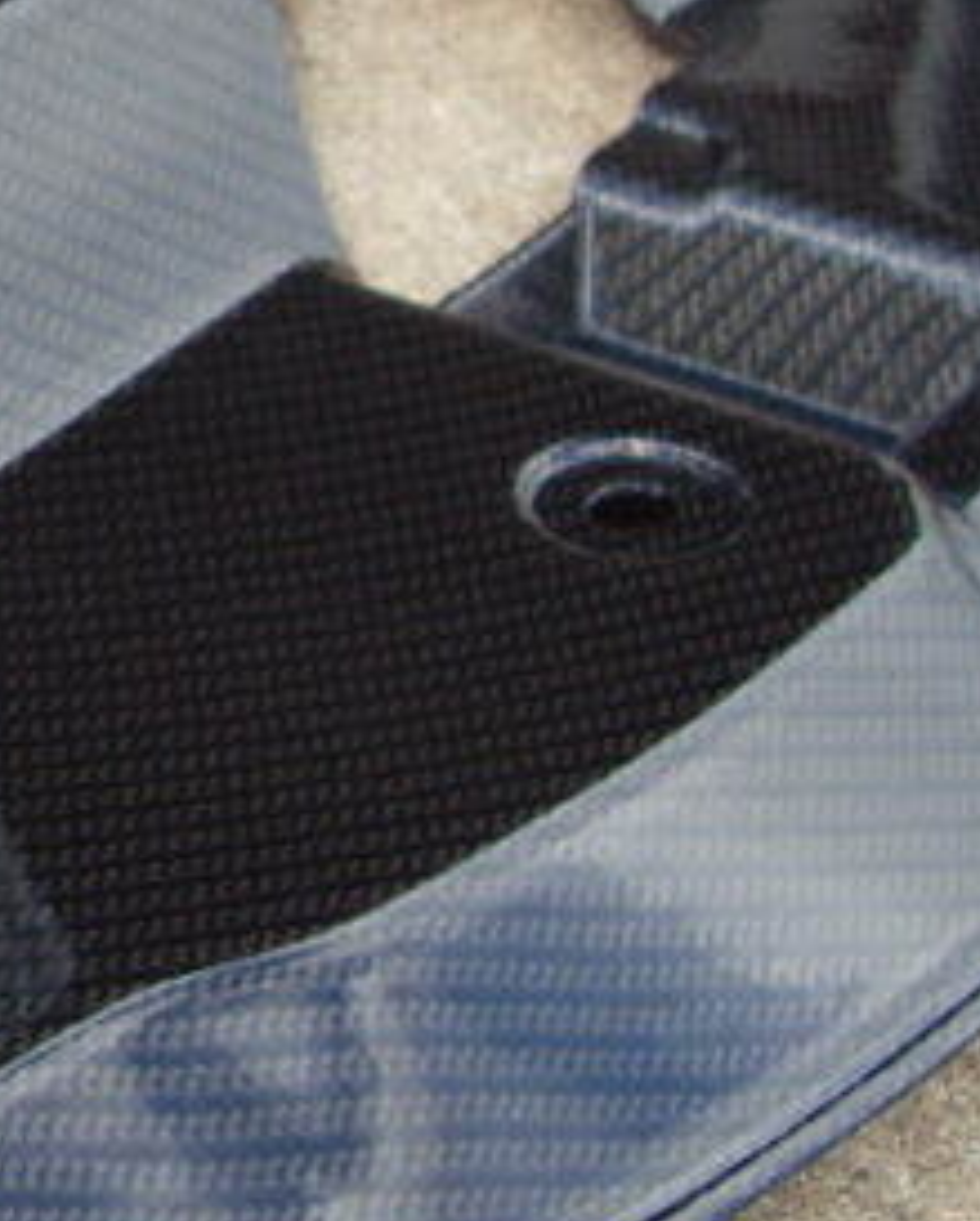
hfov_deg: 14.0
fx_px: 3619
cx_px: -685
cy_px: 367
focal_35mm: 100
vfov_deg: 19.1
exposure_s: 1/350
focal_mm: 6.3
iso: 80
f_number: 2.8
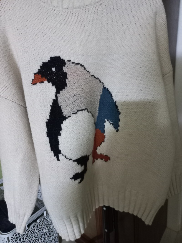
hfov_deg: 54.9
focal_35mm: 25
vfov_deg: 69.4
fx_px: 175
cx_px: 91
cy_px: 122
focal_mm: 4.6
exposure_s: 1/17.1
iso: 1250
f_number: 1.8
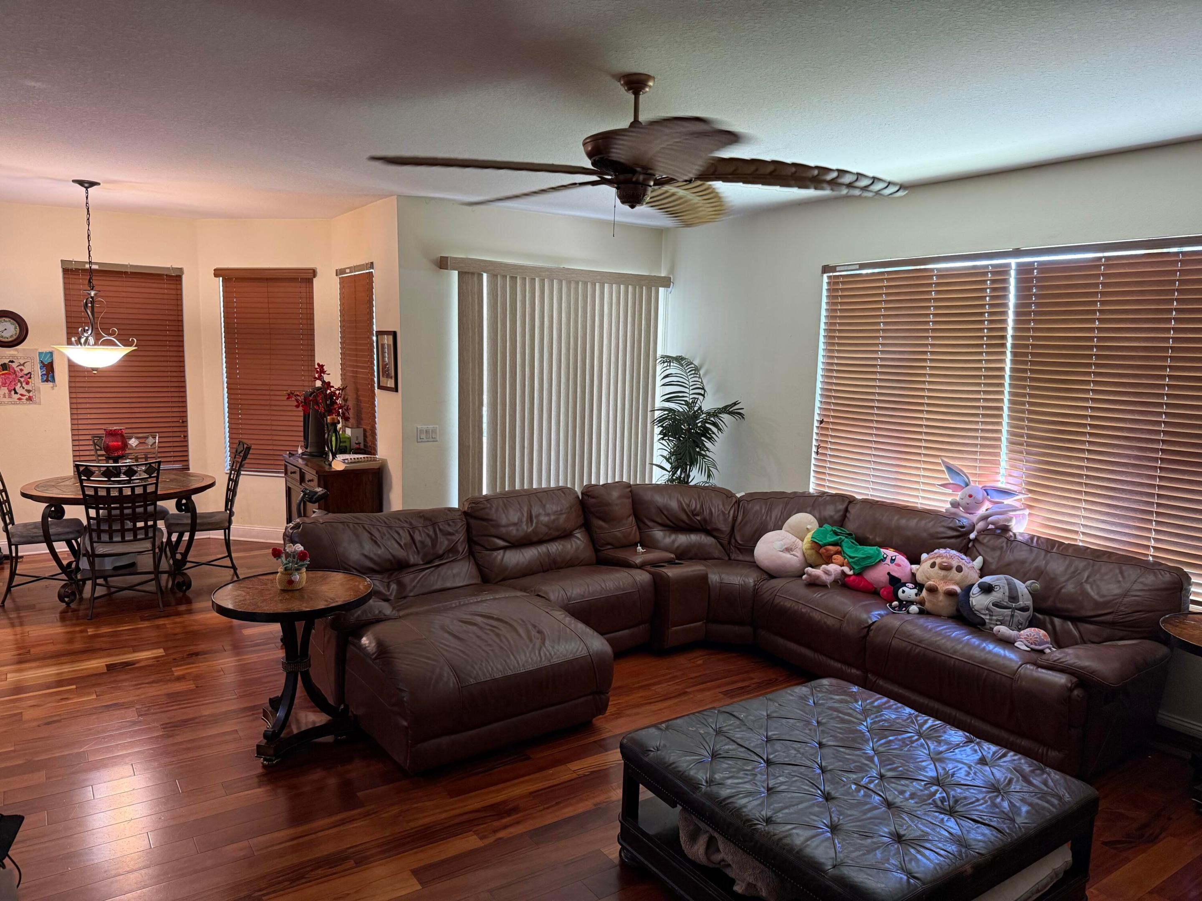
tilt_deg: -7.1
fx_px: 833
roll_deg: -1.9
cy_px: 450
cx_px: 601
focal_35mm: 24
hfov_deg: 71.6
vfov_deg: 56.8
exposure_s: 1/60
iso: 250
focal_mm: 6.76
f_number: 1.78
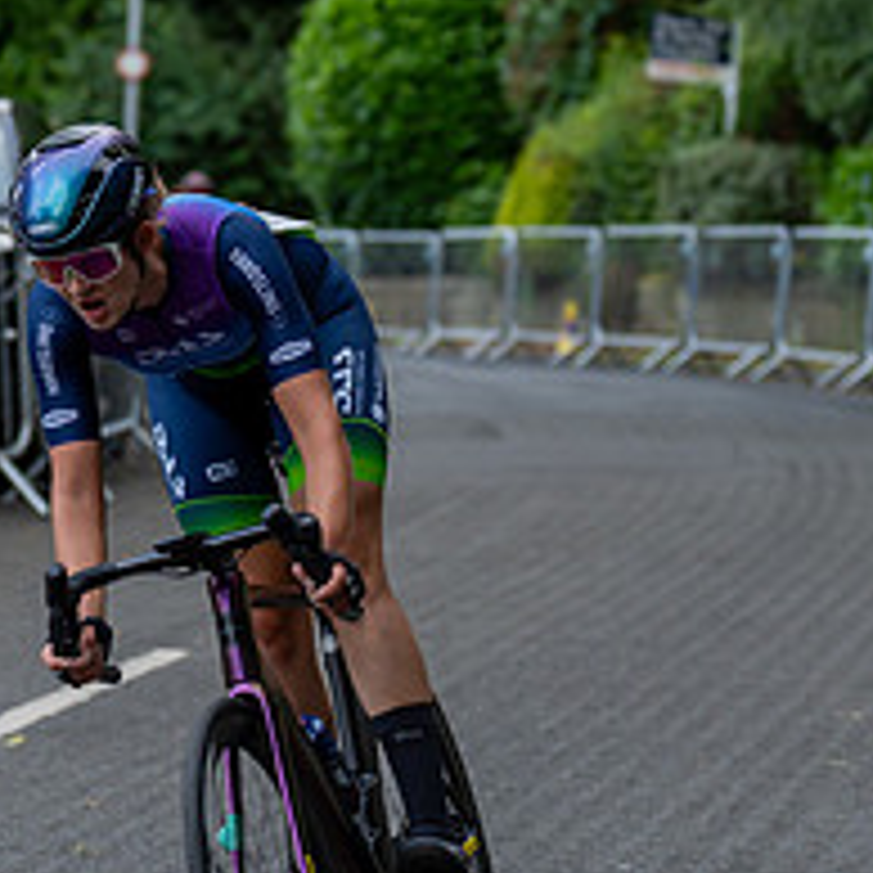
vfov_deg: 9.1
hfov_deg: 9.0
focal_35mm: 193
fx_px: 5507
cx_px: 58
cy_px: 281
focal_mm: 76
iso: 640
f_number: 2.8
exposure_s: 1/500
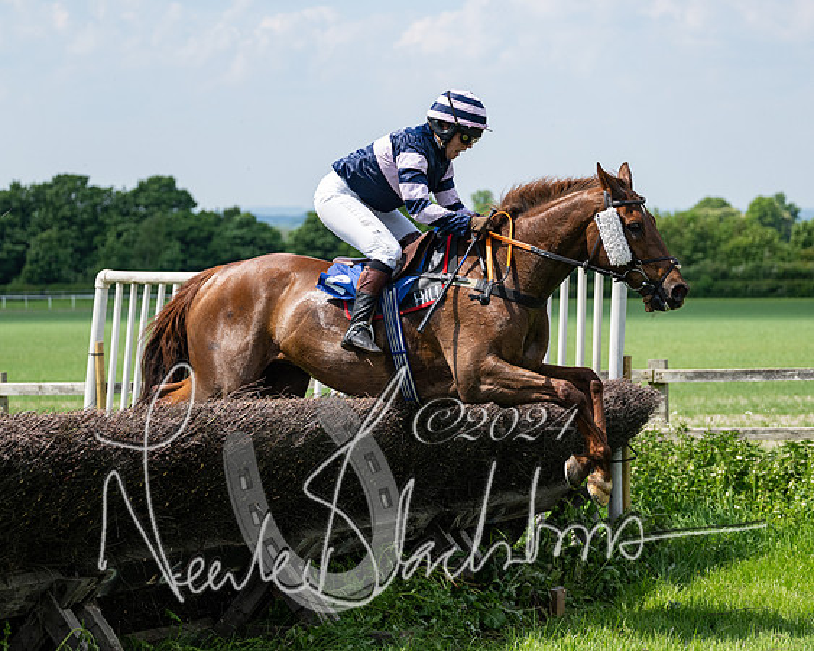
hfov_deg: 19.2
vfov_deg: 15.4
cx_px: 337
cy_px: 276
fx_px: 2408
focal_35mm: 100
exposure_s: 1/5000
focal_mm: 70
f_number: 2.8
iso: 400
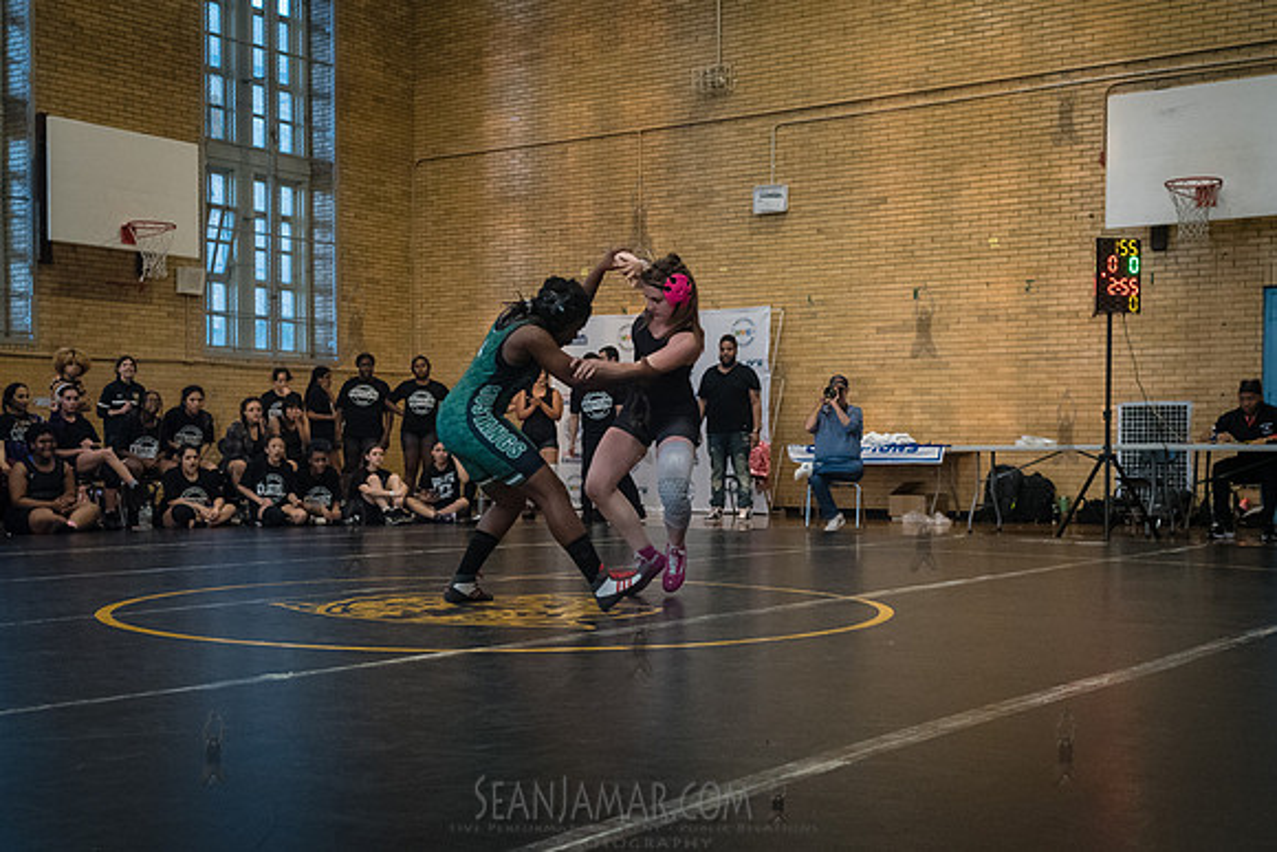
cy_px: 511
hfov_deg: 43.3
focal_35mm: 45
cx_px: 631
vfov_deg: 29.6
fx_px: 1610
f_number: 4
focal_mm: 35
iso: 5000
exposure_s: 1/400
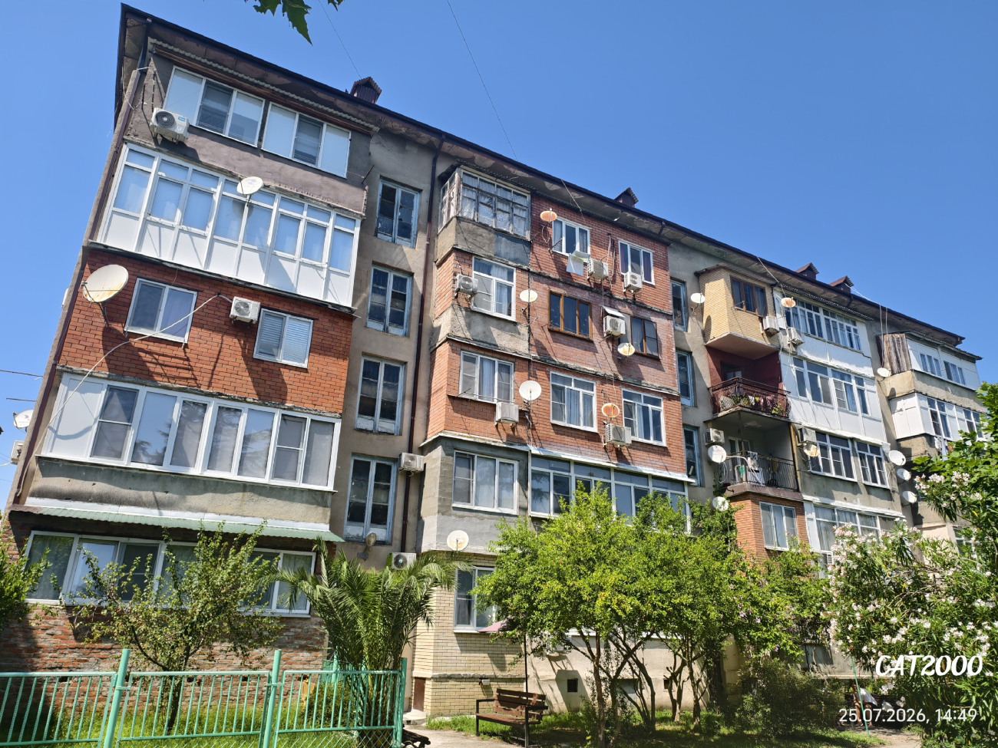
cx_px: 499
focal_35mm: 23
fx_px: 663
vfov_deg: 58.9
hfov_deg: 73.9
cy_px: 374
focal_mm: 6.54
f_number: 1.57
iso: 72
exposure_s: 1/1866
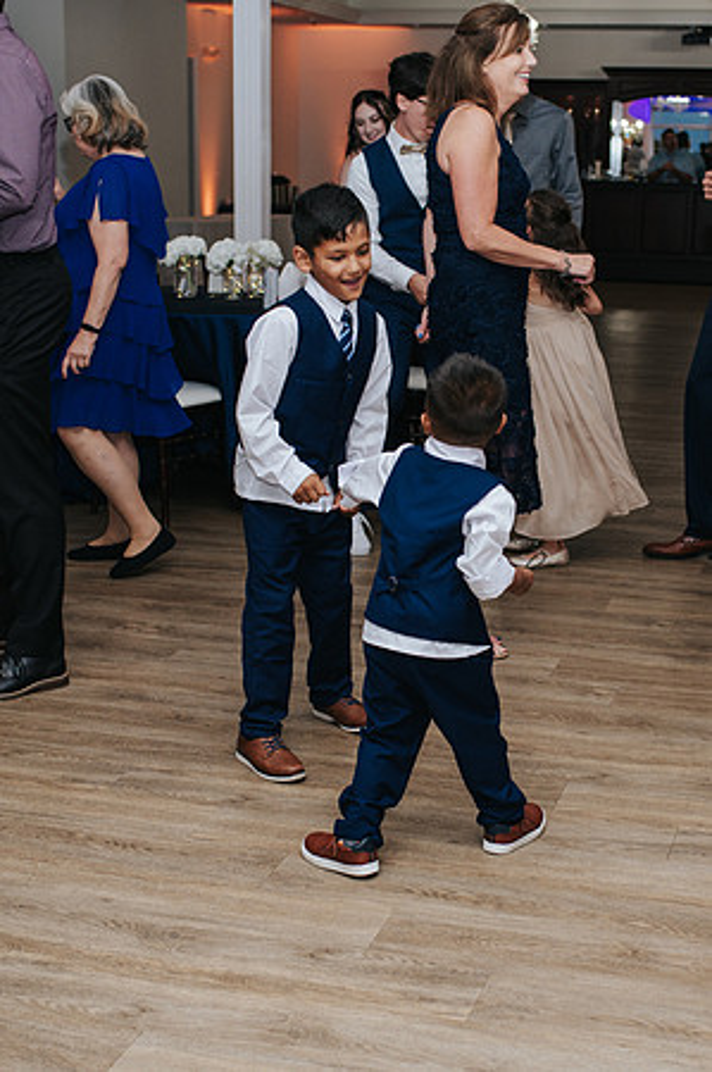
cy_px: 580
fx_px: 1693
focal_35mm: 57
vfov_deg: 35.1
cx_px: 429
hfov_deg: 23.7
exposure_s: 1/200
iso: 800
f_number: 3.2
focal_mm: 35
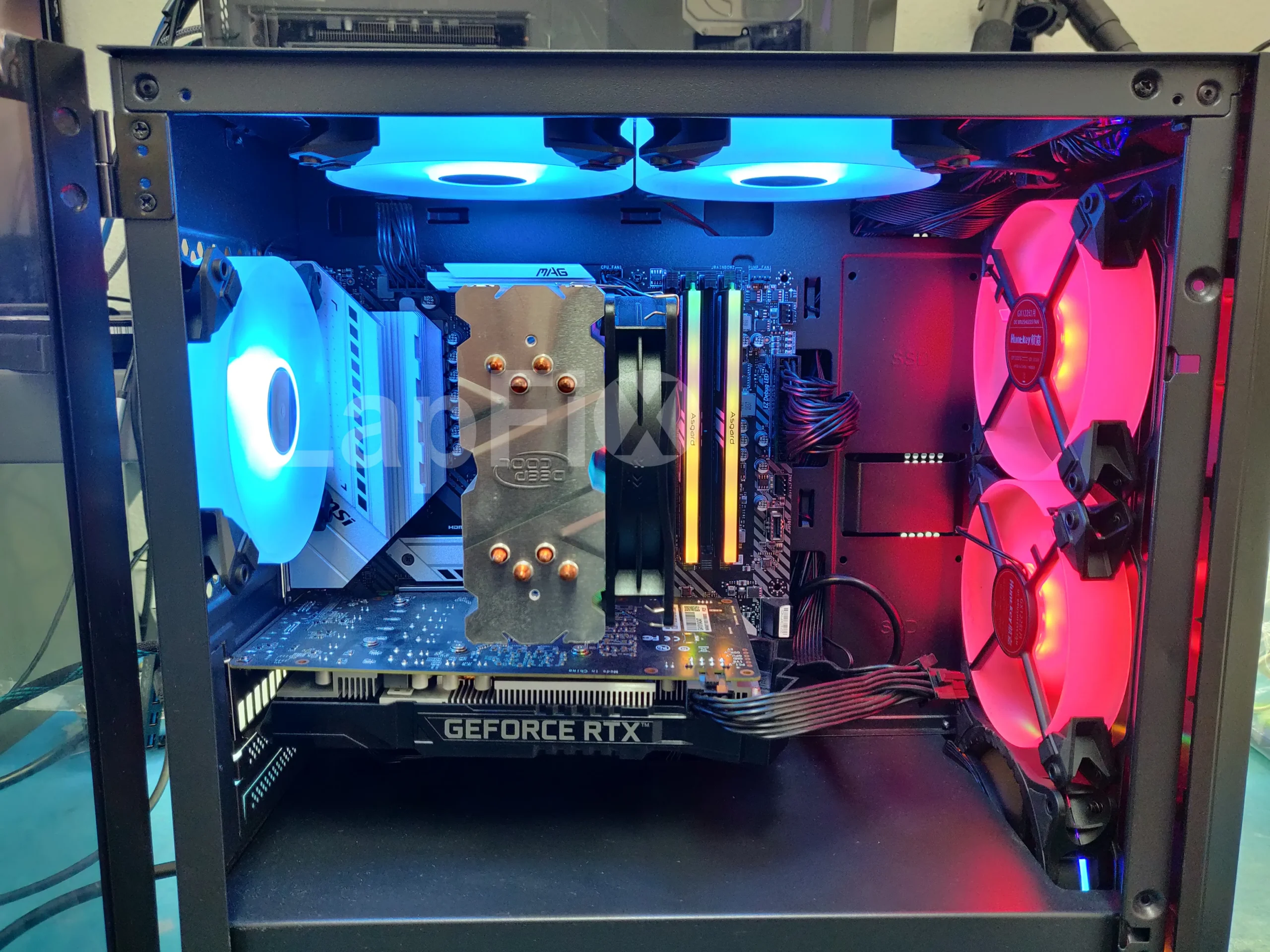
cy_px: 476
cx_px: 635
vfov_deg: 54.9
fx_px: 917
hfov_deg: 69.4
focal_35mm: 25
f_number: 1.7
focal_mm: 4.25
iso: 640
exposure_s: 1/20
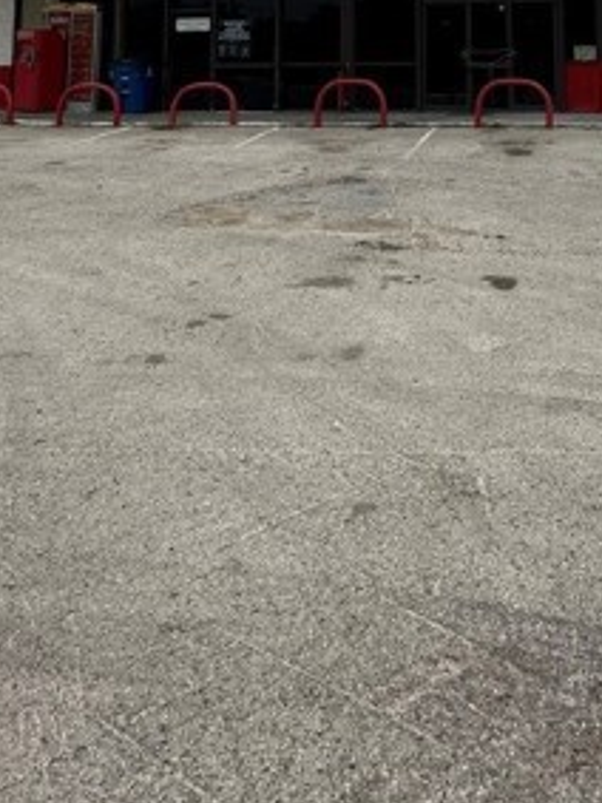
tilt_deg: +6.7
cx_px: 454
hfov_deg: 36.8
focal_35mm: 38
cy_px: -51
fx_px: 882
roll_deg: +0.3
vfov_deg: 40.8
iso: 50
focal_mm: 2.22
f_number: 2.2
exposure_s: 1/1742
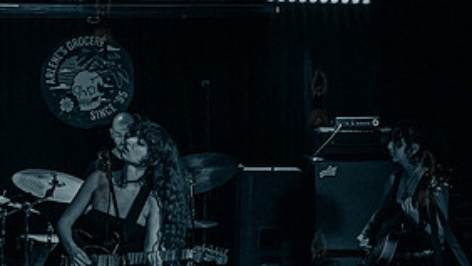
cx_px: 102
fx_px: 1202
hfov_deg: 22.0
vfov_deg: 12.6
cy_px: 176
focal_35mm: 96
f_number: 3.2
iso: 16000
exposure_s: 1/320
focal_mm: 44
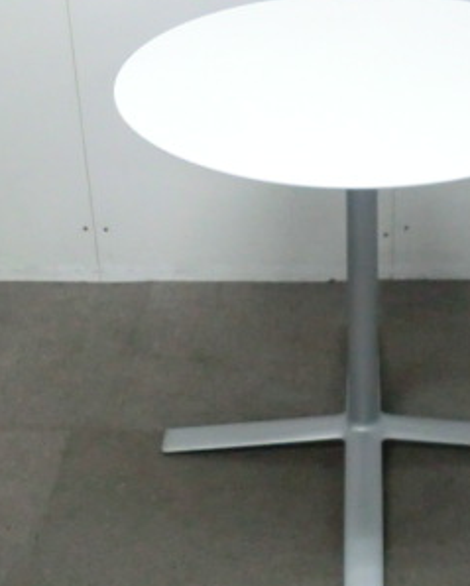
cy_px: 159
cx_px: 358
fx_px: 1163
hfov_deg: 22.6
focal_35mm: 67
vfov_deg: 27.9
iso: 640
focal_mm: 5.8
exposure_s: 1/60
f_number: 3.5
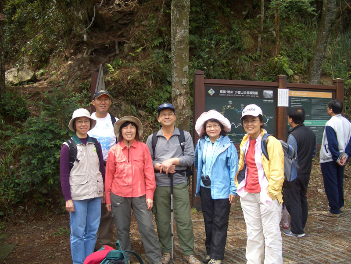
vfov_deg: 40.7
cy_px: 132
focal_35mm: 35
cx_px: 176
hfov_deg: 52.6
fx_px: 355
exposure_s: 1/160
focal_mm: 5.8
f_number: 2.6
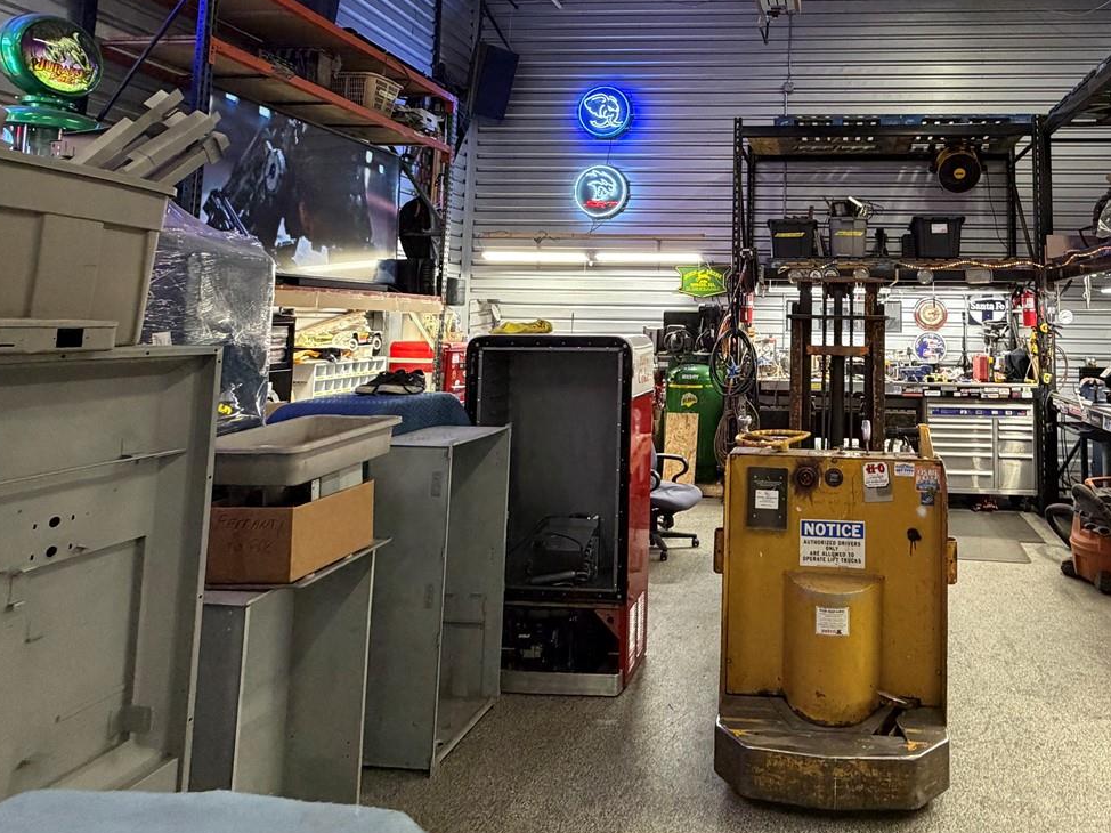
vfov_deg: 57.1
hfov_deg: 70.5
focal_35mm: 23
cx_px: 788
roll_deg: -1.1
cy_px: 256
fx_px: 738
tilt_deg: +5.6
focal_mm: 2.22
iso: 400
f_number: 2.2
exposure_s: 1/60
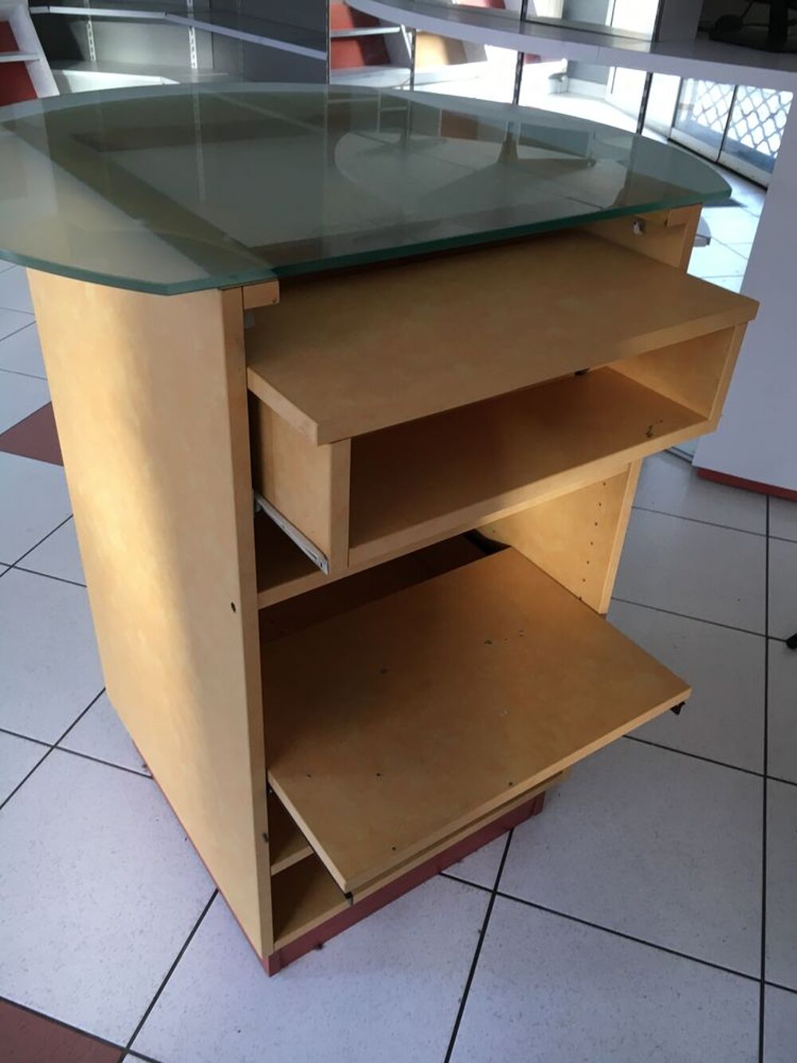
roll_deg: -2.2
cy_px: 532
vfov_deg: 61.7
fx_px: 890
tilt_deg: -34.6
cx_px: 398
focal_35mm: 29
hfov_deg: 48.2
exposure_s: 1/33
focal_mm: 4.15
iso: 80
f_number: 2.2
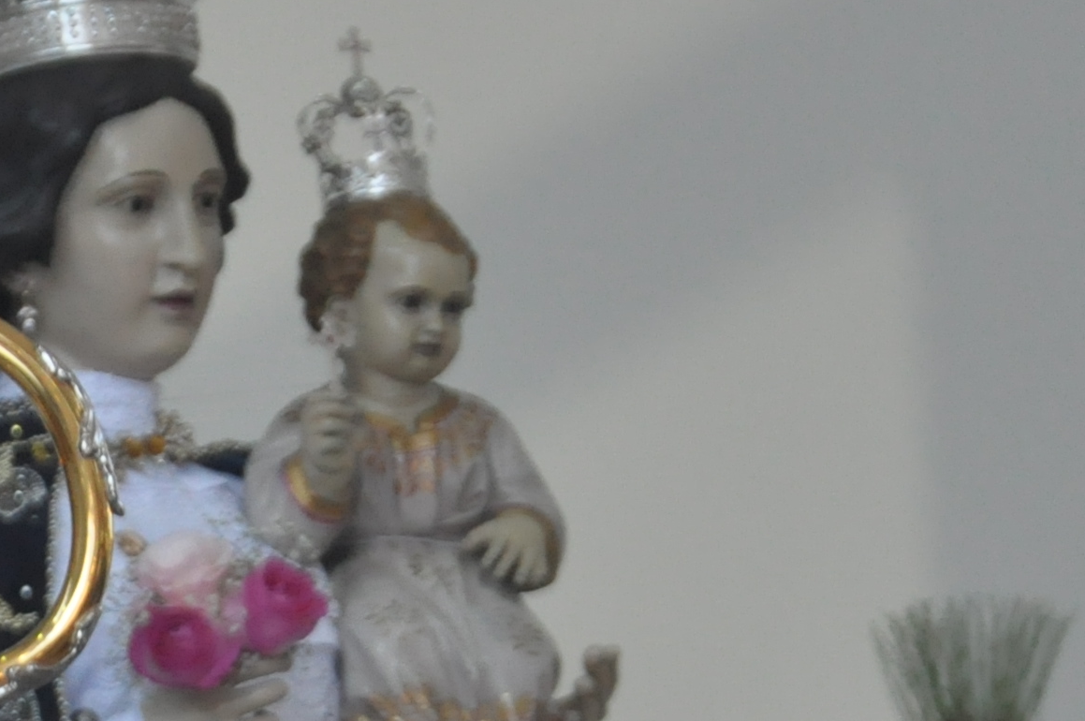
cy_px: 931
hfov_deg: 4.4
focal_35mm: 472
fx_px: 14205
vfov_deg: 2.9
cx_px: -399
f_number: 5.6
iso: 1000
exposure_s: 1/200
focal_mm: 85
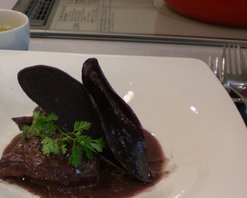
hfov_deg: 30.8
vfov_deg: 25.3
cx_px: 54
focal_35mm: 60
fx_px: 439
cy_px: 126
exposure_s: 1/60
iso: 100
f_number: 3.1
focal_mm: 6.3
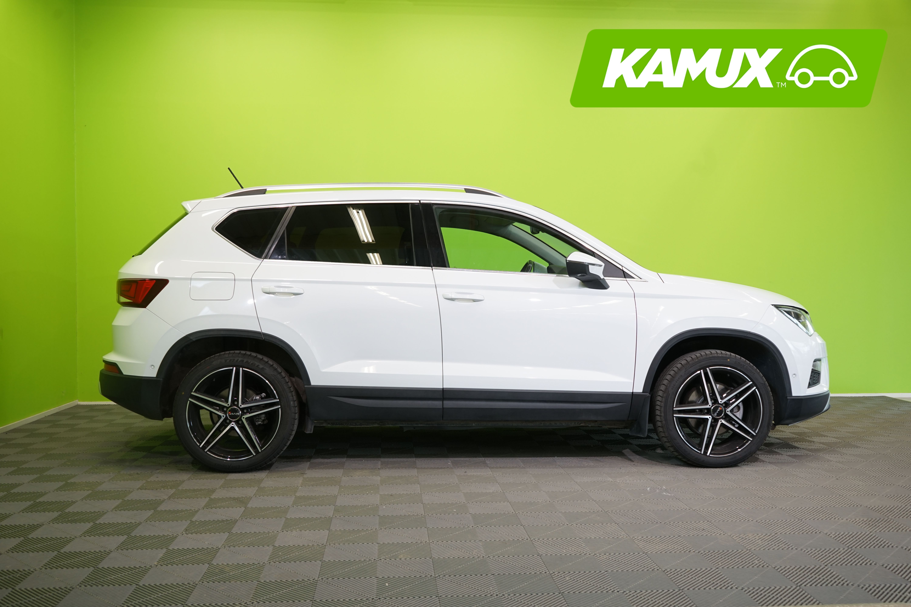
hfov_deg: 57.2
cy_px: 304
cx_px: 456
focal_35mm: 33
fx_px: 835
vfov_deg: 40.0
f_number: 6.3
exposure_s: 1/40
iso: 500
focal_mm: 33
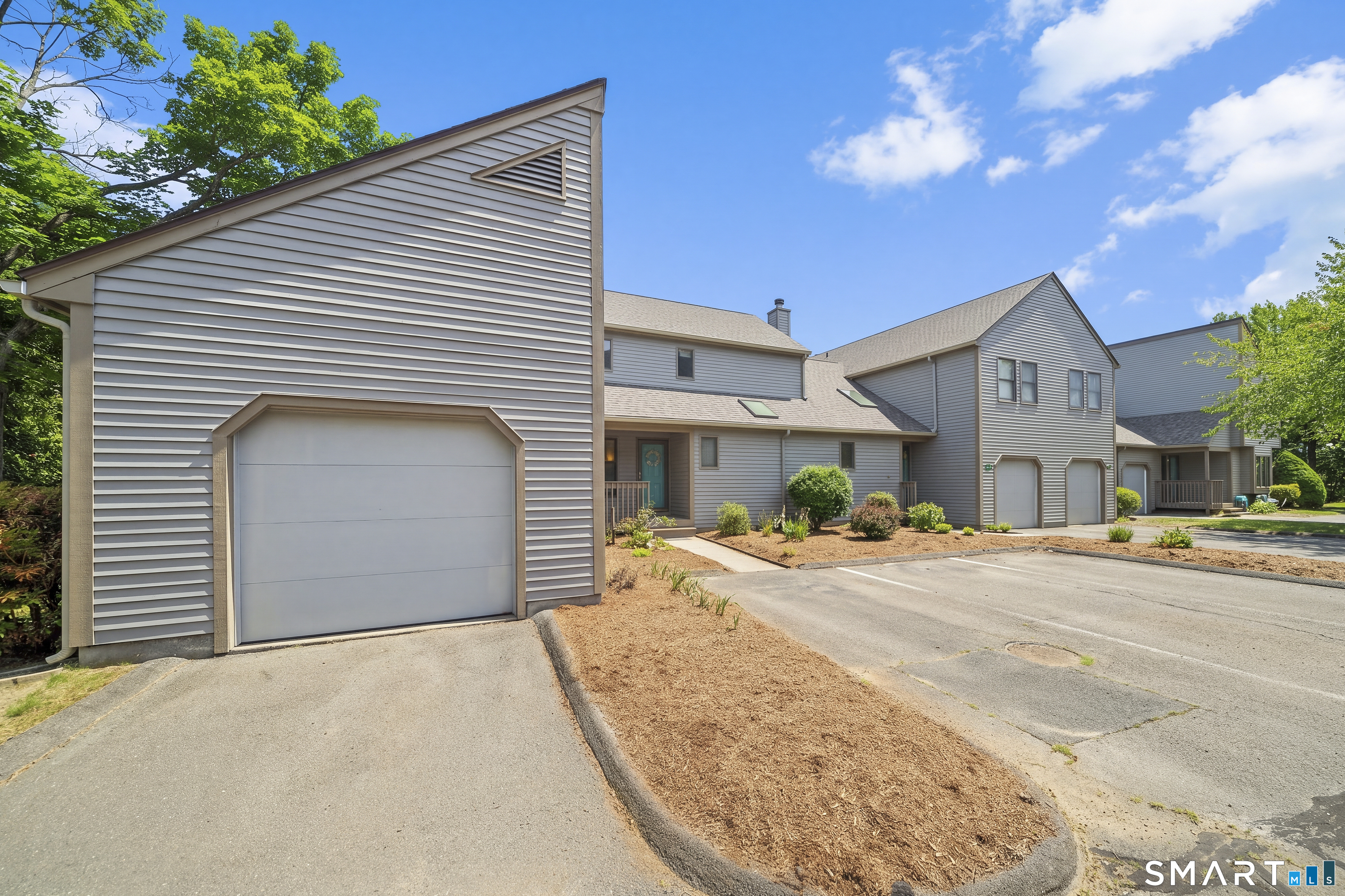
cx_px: 672
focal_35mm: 12
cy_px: 448
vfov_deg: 90.0
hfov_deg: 112.6
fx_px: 448
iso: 400
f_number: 7.1
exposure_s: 1/200
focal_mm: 12
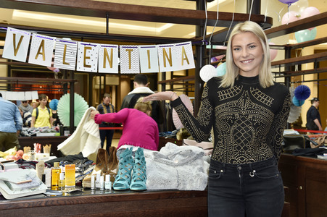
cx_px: 164
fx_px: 454
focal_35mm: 50
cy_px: 108
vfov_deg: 27.0
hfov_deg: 39.6
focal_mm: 50
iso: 560
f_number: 5.6
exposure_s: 1/100
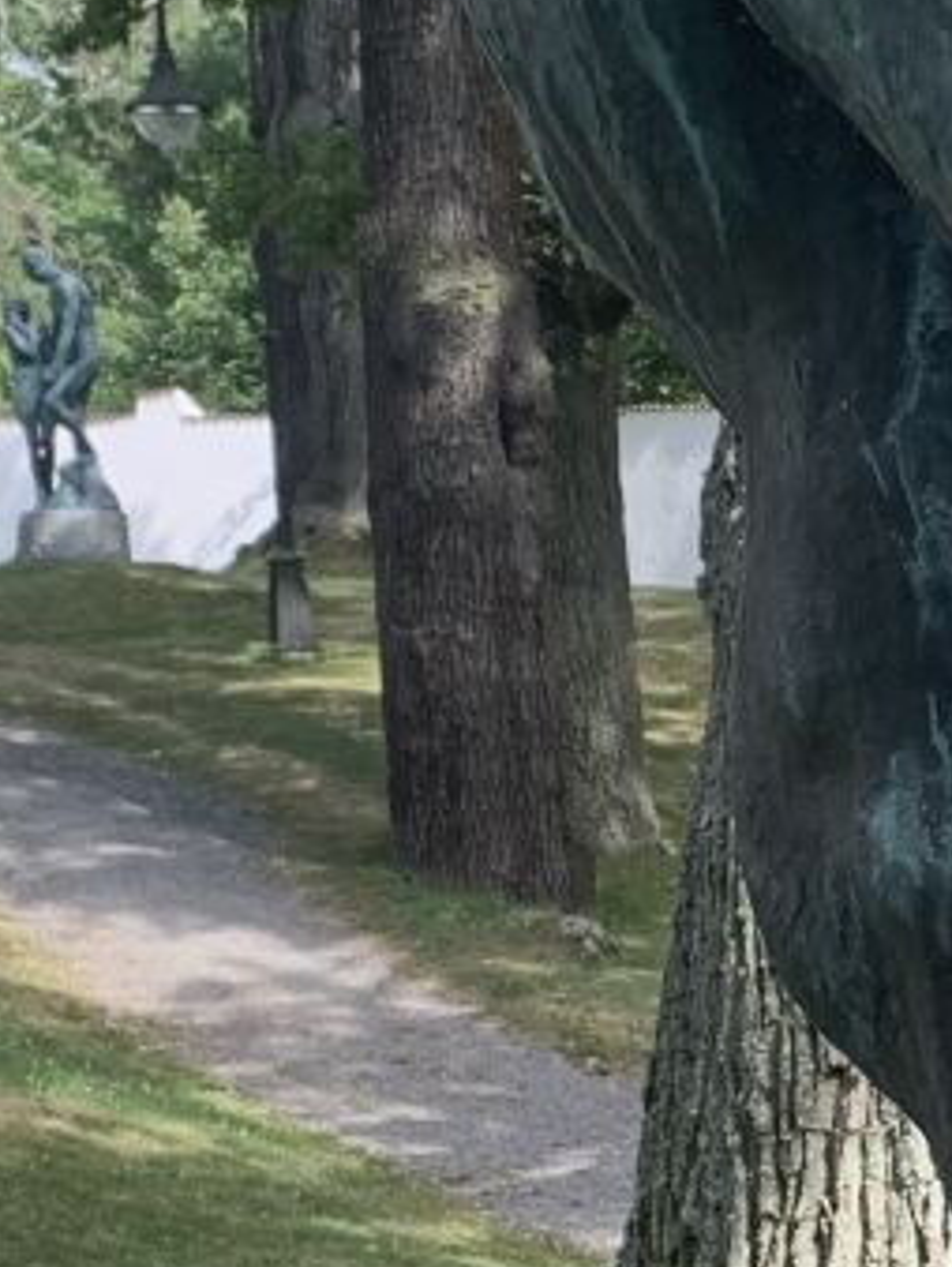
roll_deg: +2.9
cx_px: 1046
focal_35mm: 123
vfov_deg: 15.8
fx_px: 4505
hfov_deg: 11.9
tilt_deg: -5.3
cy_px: 1170
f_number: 1.8
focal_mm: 4.25
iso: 25
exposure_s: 1/345
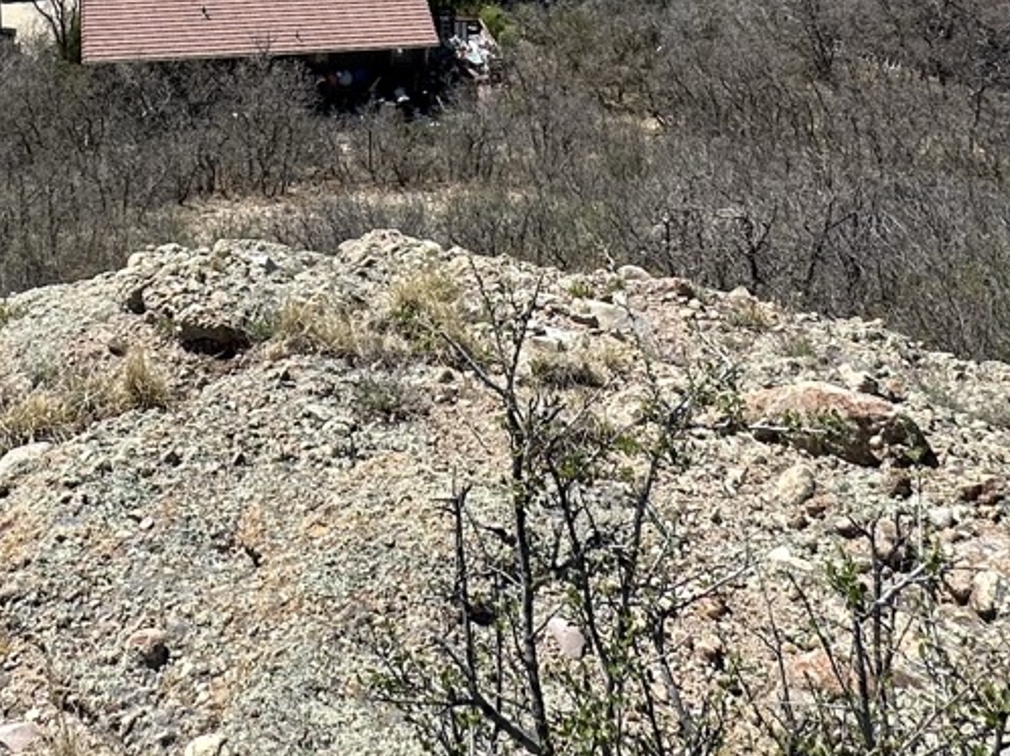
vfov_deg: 27.2
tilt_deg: -16.4
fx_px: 1312
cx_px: 217
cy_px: -215
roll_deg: -0.4
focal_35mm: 45
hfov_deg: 40.5
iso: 50
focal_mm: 2.22
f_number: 2.2
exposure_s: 1/1182
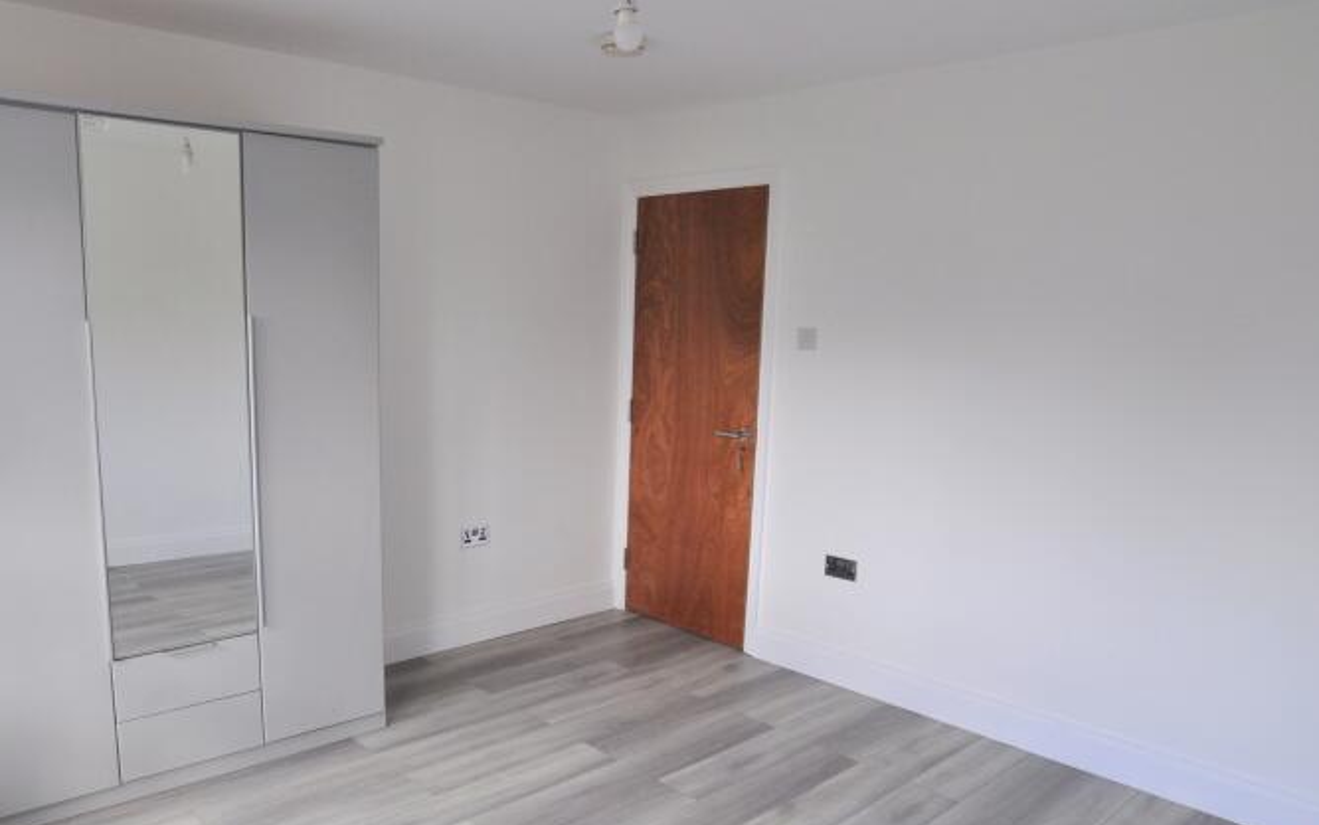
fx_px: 927
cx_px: 585
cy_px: 477
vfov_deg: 47.8
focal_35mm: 26
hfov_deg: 70.6
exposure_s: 1/80
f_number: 4.5
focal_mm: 11
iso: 400
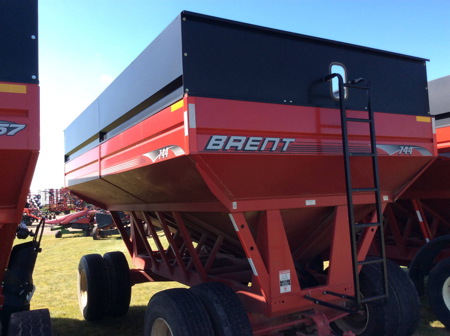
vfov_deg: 44.1
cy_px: 168
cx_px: 225
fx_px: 415
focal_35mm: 32
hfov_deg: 56.9
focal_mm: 3.3
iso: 32
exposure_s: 1/497
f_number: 2.4
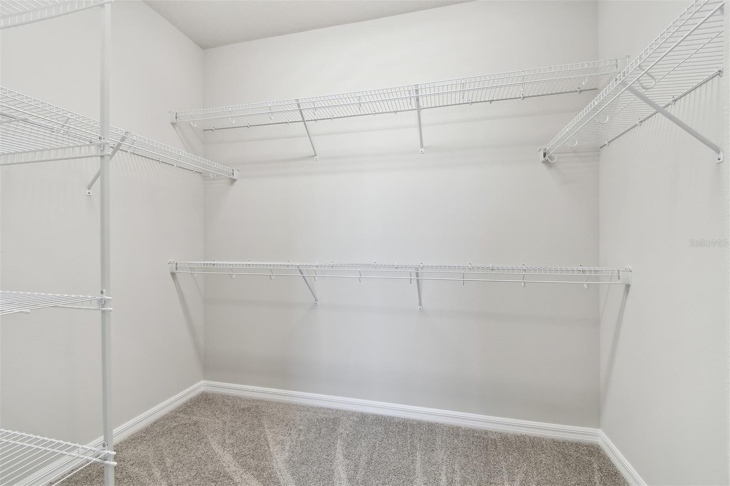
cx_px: 365
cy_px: 243
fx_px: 304
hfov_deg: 100.4
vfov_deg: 77.3
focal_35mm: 15
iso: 100
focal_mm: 10
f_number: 7.1
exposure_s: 1/30
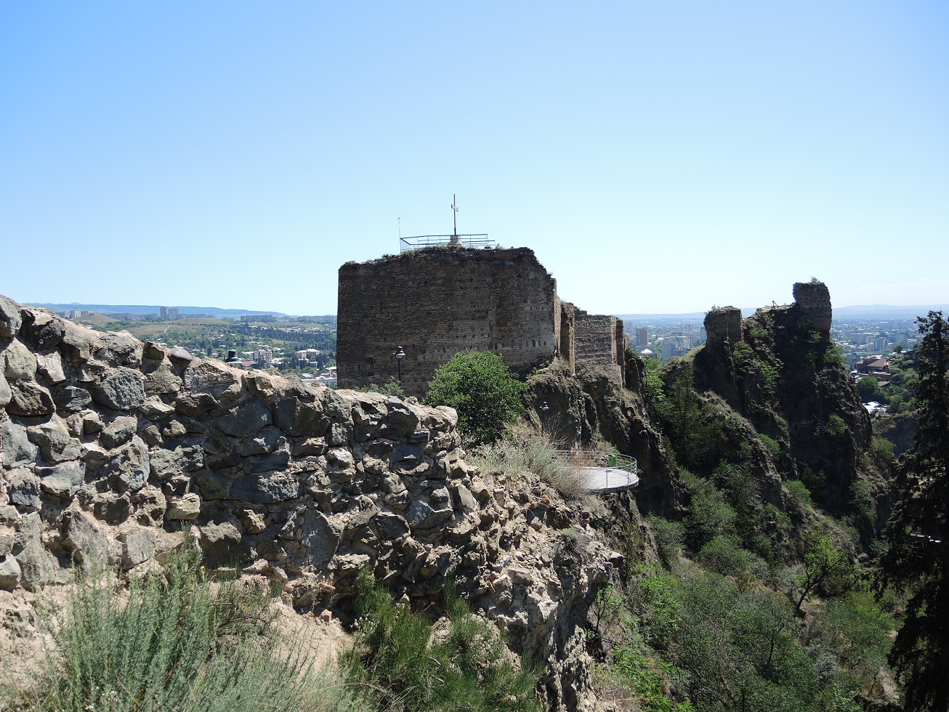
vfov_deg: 49.8
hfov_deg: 63.4
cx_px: 474
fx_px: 768
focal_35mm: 28
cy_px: 356
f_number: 2.2
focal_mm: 6
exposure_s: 1/1250
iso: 80
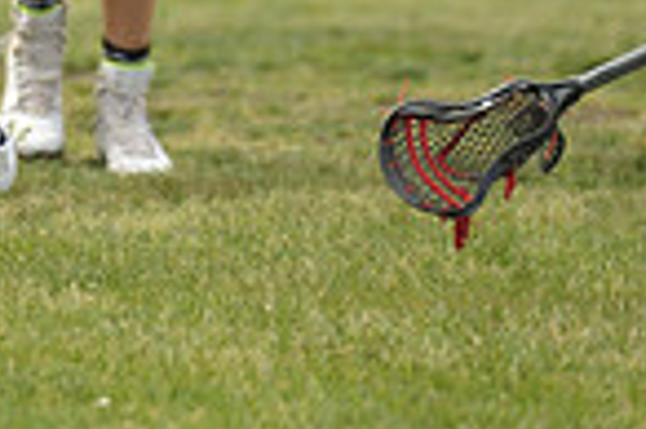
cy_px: -367
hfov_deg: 1.6
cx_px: -53
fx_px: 23445
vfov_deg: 1.0
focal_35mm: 1308
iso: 800
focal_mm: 330
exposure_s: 1/2000
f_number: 4
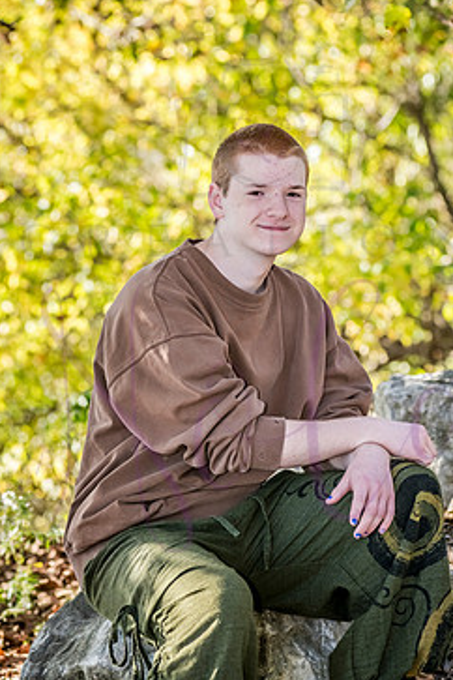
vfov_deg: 14.8
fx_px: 2623
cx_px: 270
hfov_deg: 9.9
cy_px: 307
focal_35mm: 139
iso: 400
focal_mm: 112
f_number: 4.5
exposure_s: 1/640
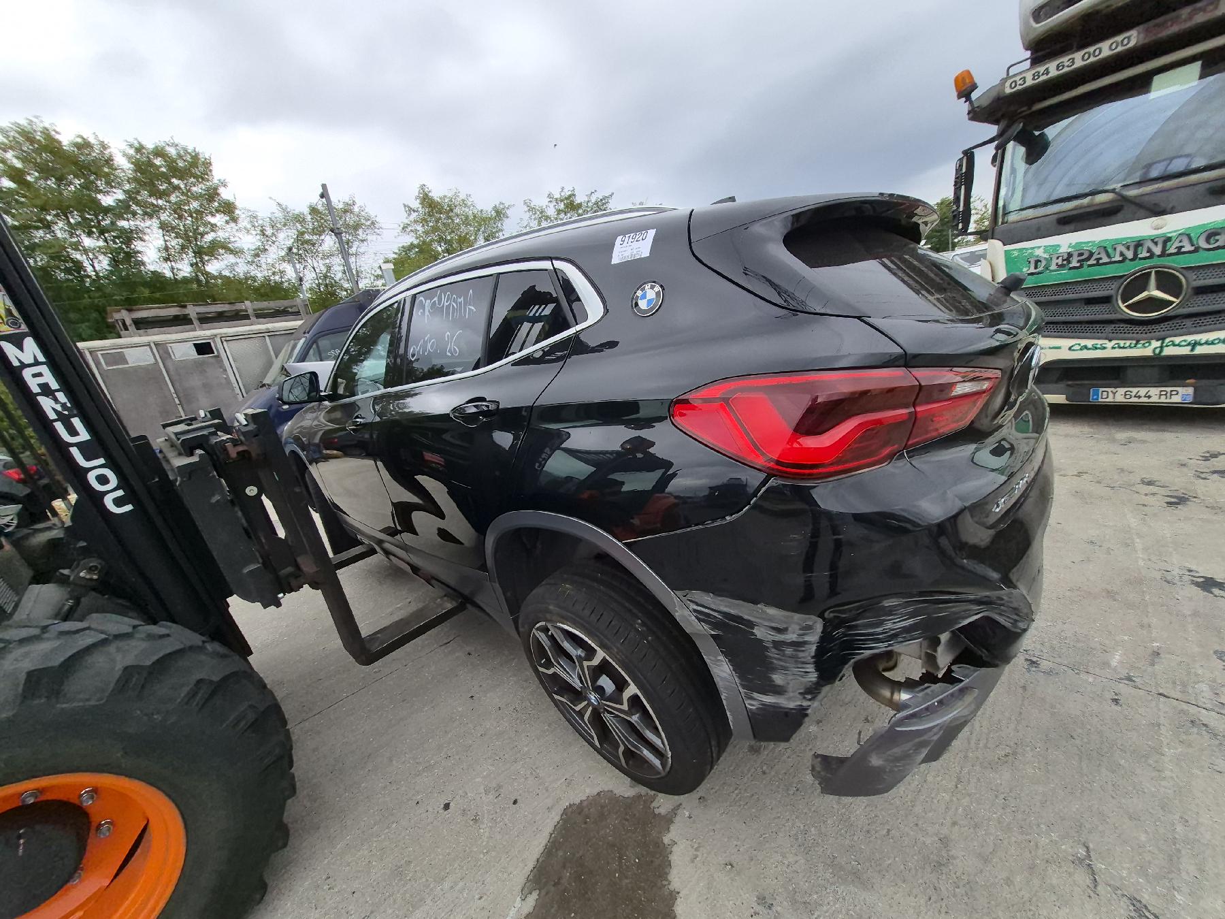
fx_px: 460
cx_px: 612
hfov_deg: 106.2
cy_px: 460
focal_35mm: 13
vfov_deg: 89.9
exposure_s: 1/435
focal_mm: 1.74
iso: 40
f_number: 2.2
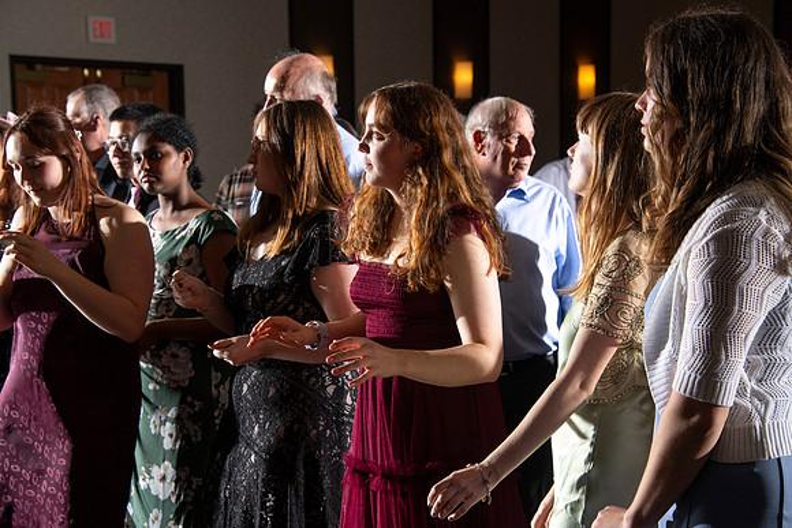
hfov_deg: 20.4
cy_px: 264
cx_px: 396
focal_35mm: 100
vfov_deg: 13.7
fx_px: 2200
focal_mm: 100
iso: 800
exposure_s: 1/160
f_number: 9
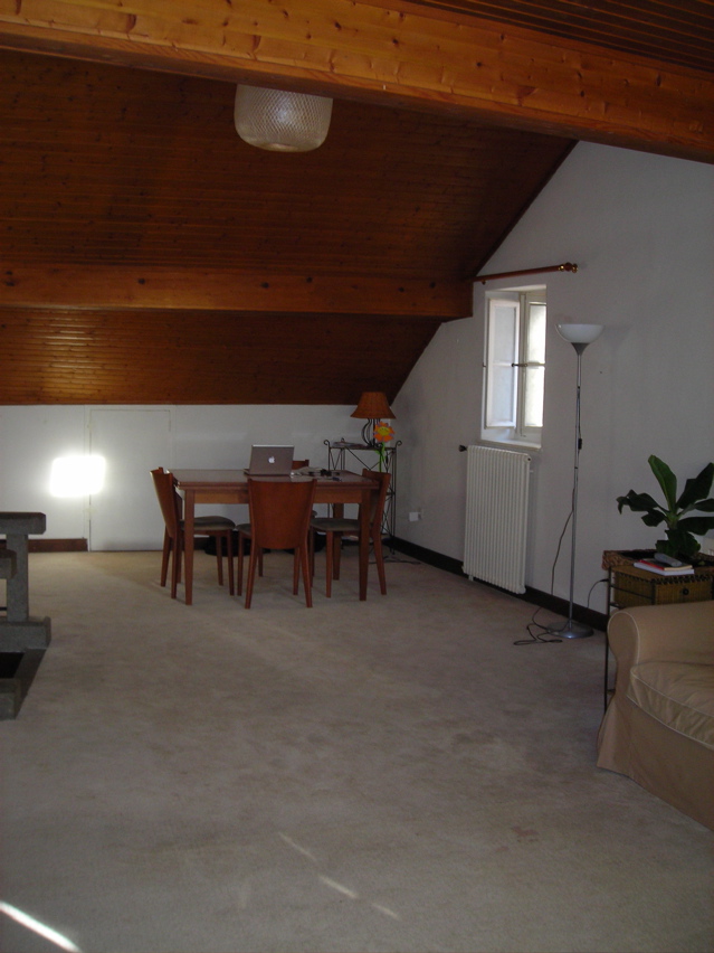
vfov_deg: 49.0
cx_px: 357
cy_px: 476
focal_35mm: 38
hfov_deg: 37.7
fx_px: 1045
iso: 100
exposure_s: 1/60.1
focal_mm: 6.3
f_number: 3.2
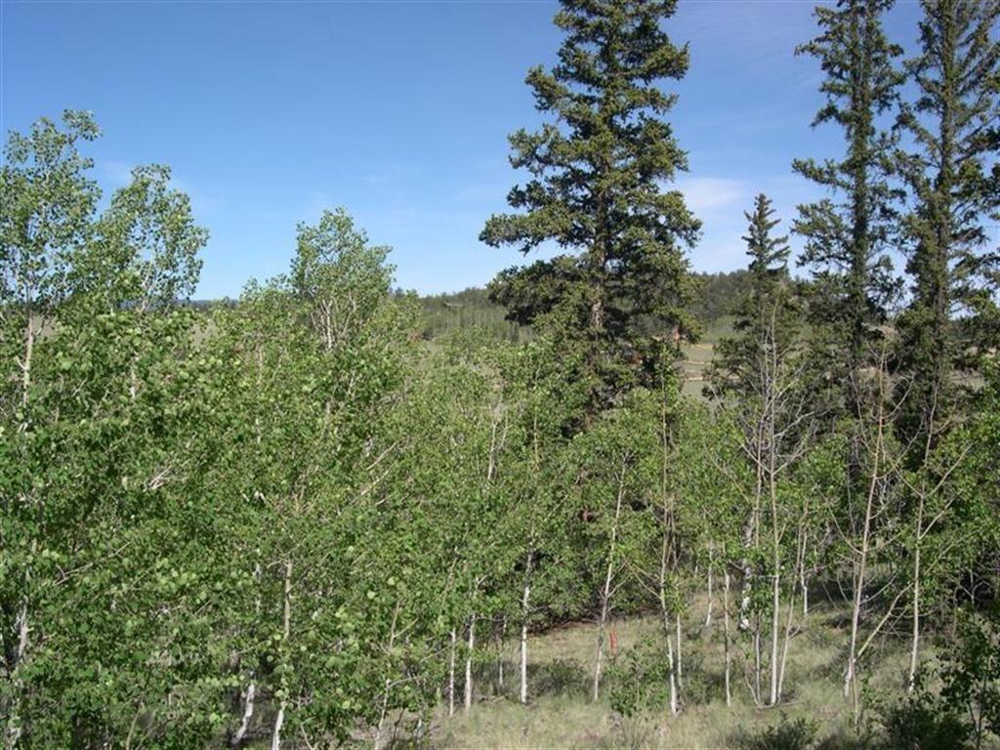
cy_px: 375
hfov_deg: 49.0
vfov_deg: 37.7
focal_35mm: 38
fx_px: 1098
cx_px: 500
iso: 100
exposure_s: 1/202
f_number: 7.6
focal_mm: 8
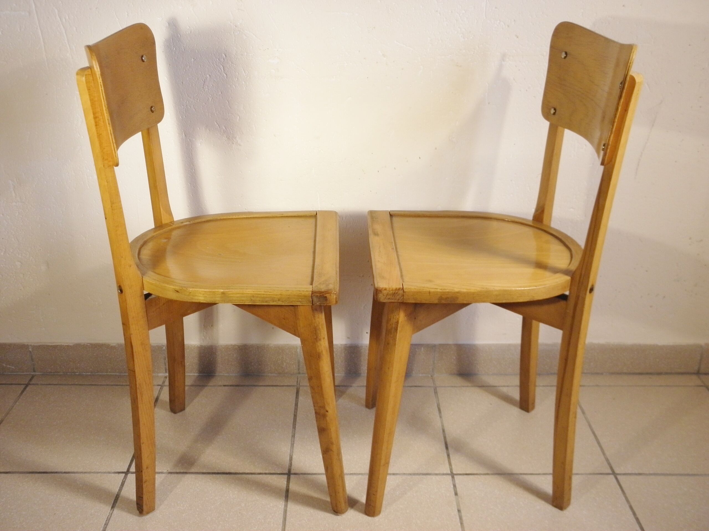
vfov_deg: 39.7
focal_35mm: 36
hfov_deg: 51.4
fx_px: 737
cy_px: 266
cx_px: 354
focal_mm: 6.4
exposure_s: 1/40
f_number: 3.7
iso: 125
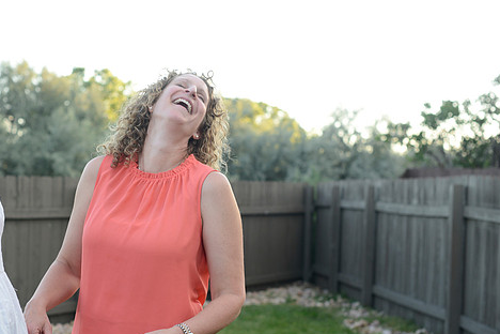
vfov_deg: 21.9
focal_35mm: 62
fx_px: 861
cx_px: 198
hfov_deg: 32.3
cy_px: 195
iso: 400
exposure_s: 1/200
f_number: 4
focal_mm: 50
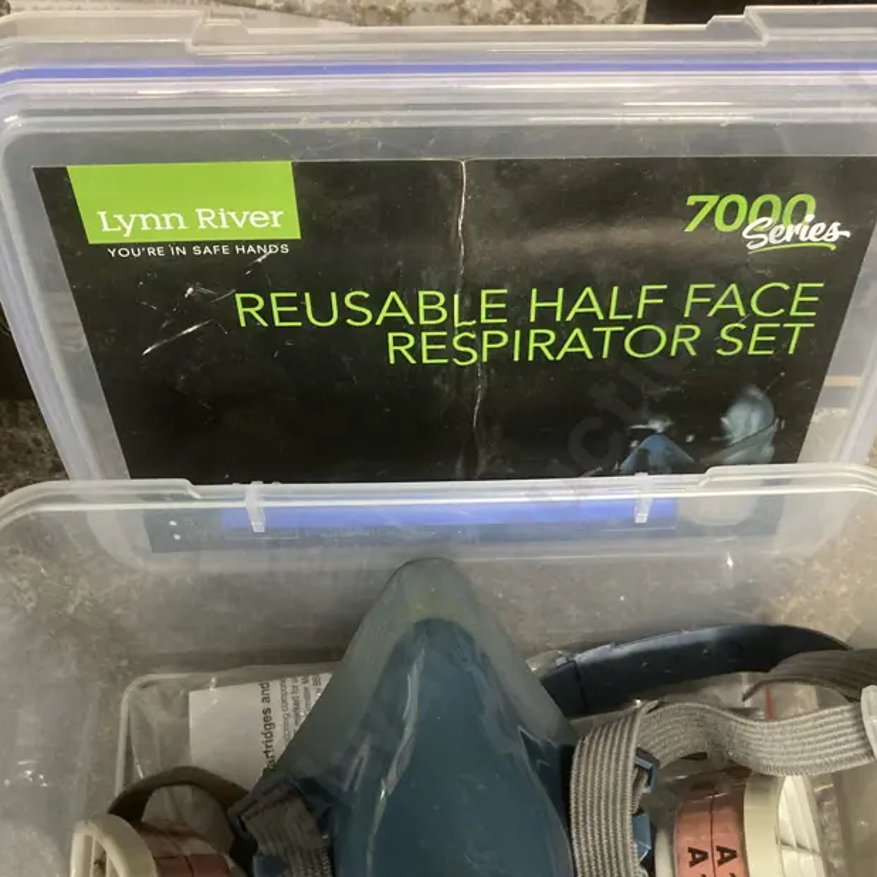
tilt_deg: -70.5
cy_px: 595
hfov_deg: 40.9
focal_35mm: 41
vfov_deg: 40.3
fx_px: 1175
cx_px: 481
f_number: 1.8
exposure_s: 1/25
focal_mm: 3.99
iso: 400
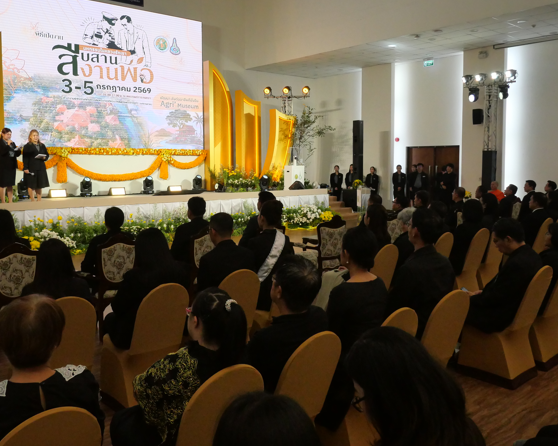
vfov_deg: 48.4
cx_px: 259
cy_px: 202
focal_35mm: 30
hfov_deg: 58.7
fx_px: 495
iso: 2500
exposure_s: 1/400
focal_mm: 12
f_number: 5.6
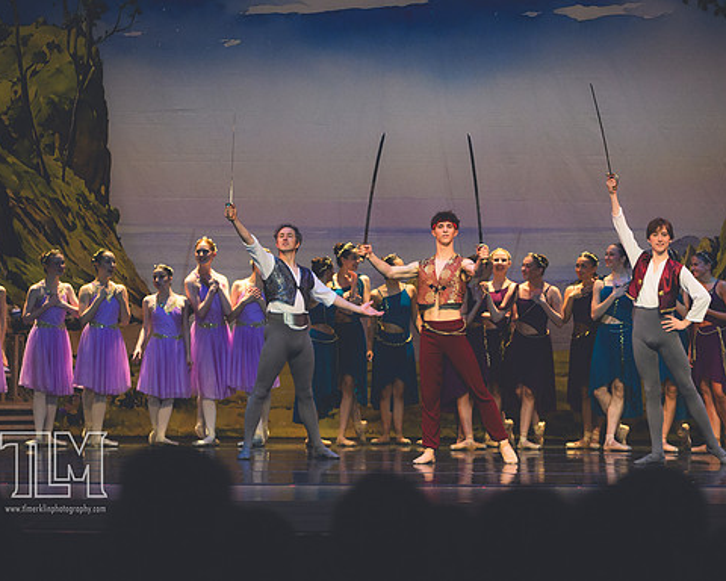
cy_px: 290
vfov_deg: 8.7
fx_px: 3825
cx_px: 383
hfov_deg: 10.8
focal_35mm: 178
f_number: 2.8
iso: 2000
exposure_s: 1/500
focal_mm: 105
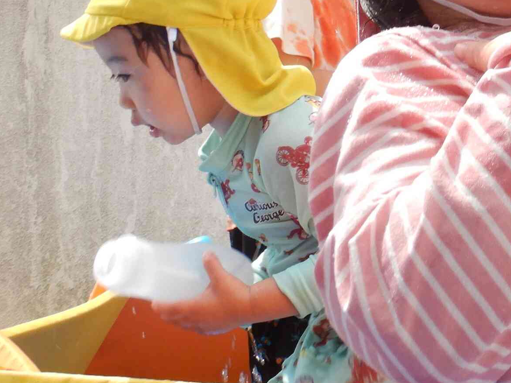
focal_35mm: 94
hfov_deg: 19.6
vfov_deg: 15.1
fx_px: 1387
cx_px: 621
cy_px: -84
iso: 125
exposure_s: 1/125
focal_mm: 6.1
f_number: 4.2
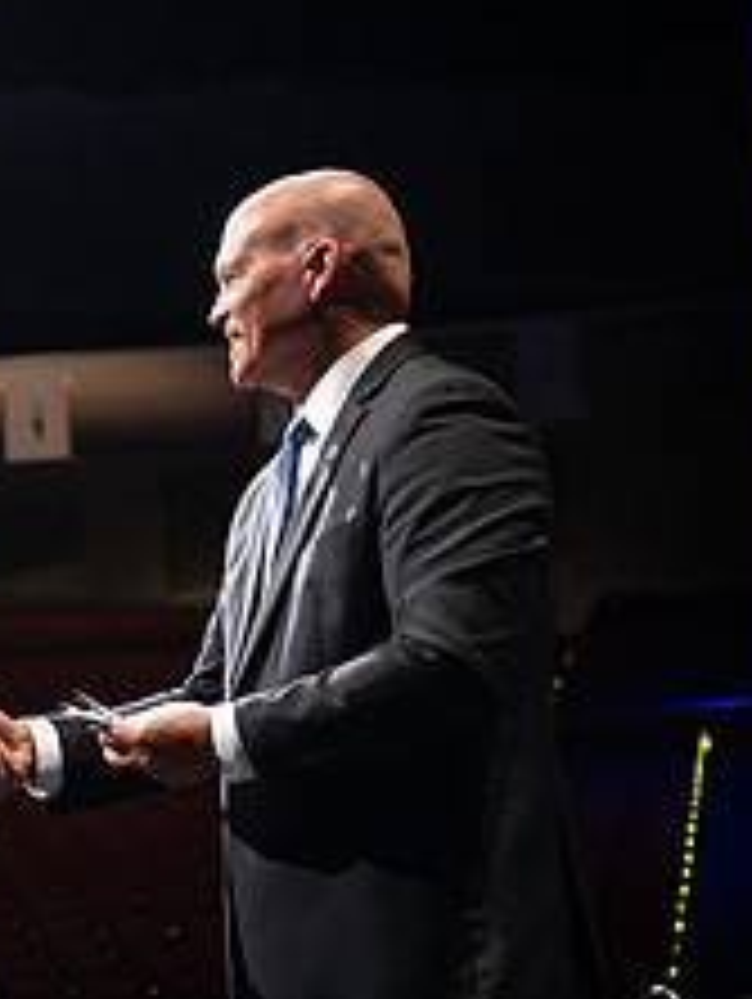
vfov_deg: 19.9
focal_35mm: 98
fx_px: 2833
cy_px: 721
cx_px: -296
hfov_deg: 14.3
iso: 4000
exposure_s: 1/320
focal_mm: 35
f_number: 2.8
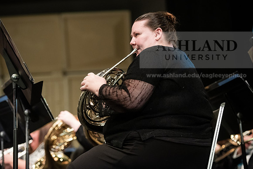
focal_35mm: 120
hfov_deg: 17.1
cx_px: 126
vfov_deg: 11.4
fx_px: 843
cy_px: 84
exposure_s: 1/200
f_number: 3.2
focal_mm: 120
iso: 4000
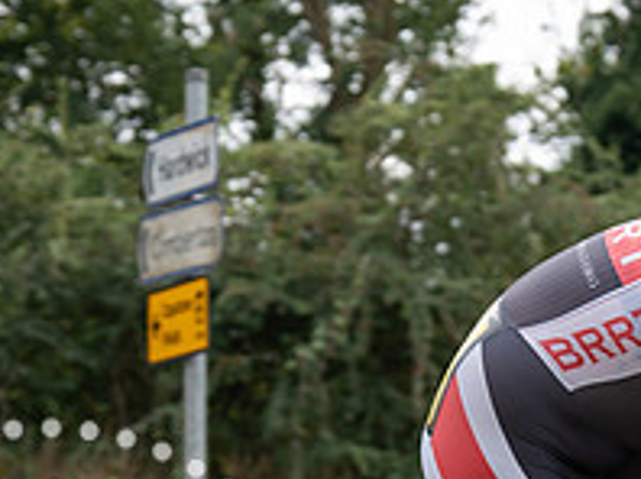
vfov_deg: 7.2
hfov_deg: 9.6
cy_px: 558
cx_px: 554
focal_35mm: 205
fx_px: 3791
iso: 320
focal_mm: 70
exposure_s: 1/1000
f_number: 4
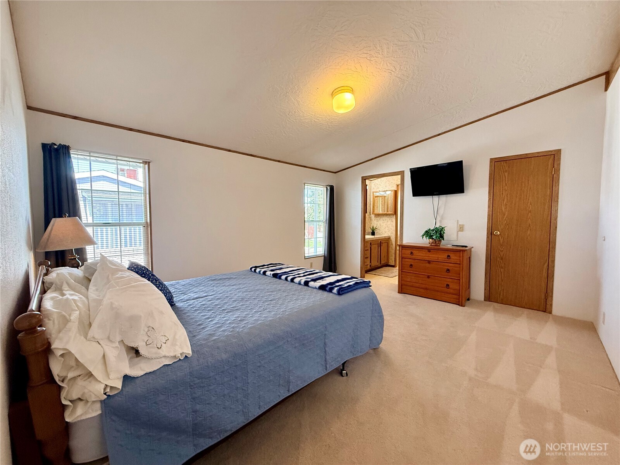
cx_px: 310
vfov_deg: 85.7
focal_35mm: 14
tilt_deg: -3.7
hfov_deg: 102.1
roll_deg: +0.2
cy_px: 232
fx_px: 251
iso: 320
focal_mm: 2.22
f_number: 2.2
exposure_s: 1/120
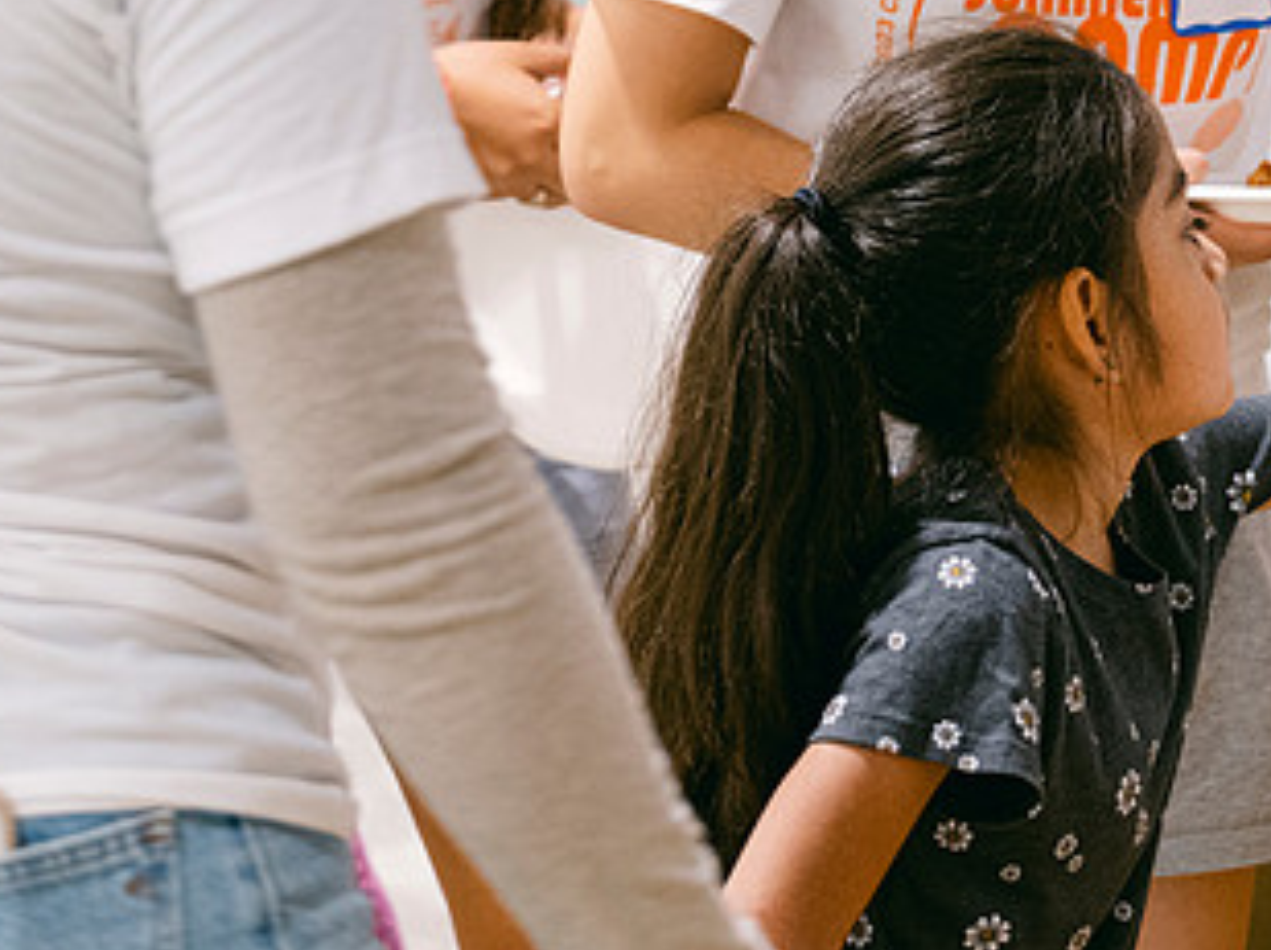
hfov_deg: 11.0
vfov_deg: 8.3
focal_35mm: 179
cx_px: 971
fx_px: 6565
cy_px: 468
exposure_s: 1/125
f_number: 2.8
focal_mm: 63.4
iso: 2500
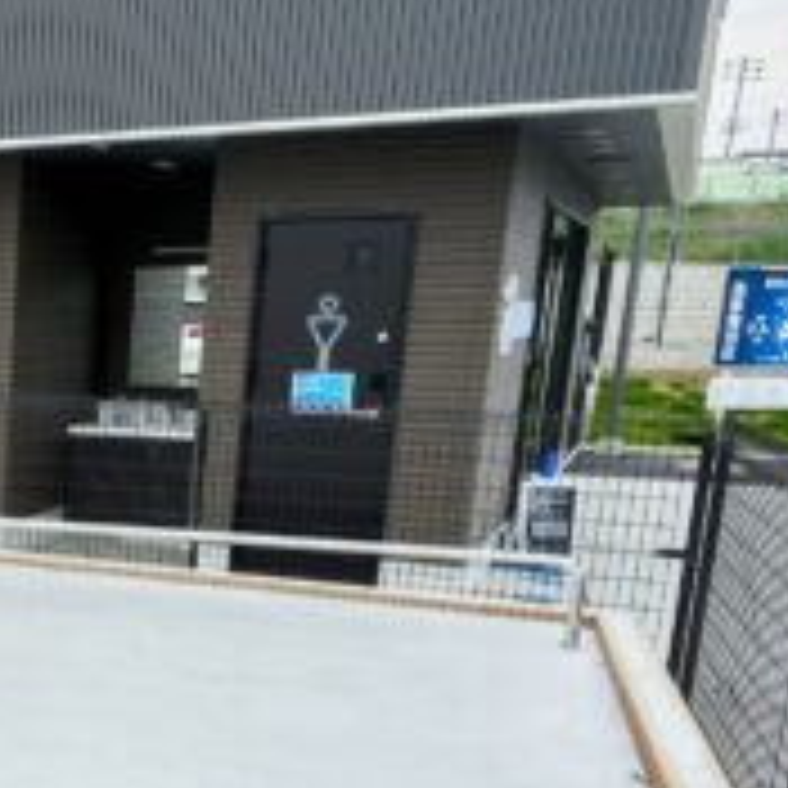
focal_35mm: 56
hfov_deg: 25.2
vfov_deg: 29.7
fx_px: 1442
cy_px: 651
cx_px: -306
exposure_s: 1/160
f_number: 7.1
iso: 800
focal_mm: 18
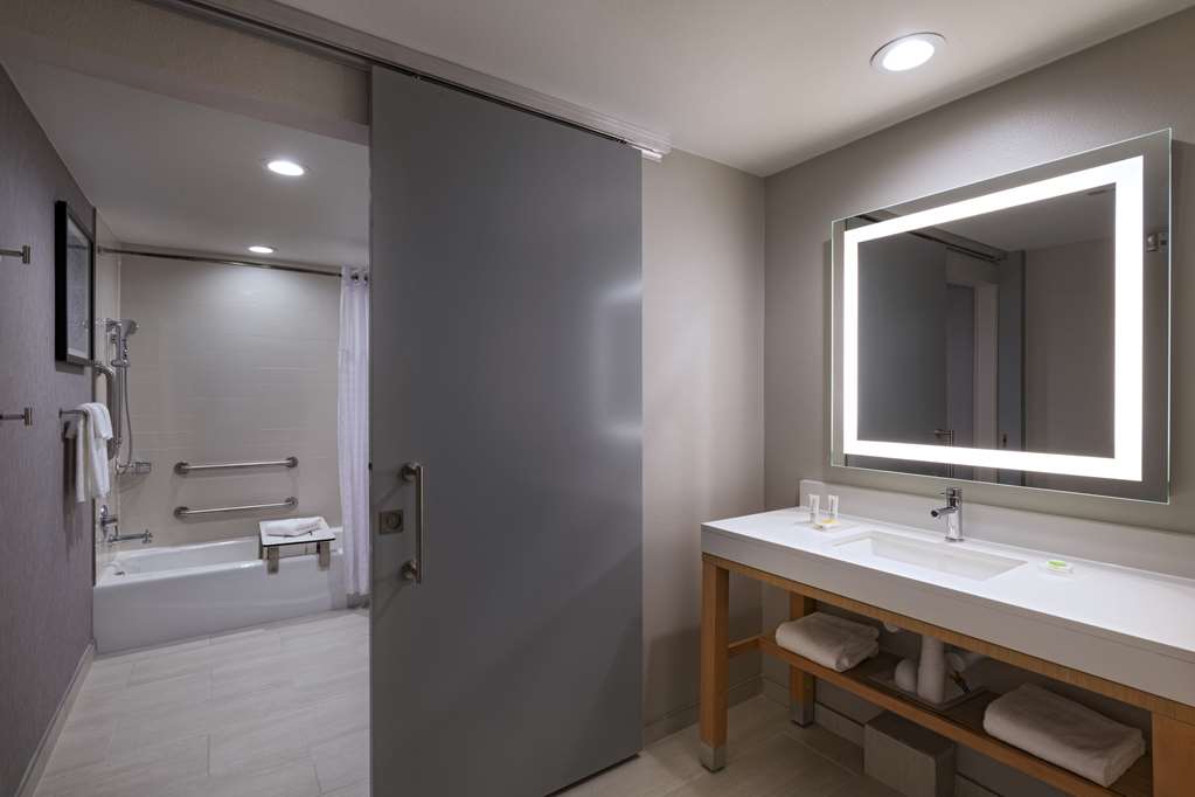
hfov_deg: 93.3
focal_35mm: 17
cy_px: 398
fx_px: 564
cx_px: 598
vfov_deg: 70.4
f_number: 13
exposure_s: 1/4
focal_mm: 17
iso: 320
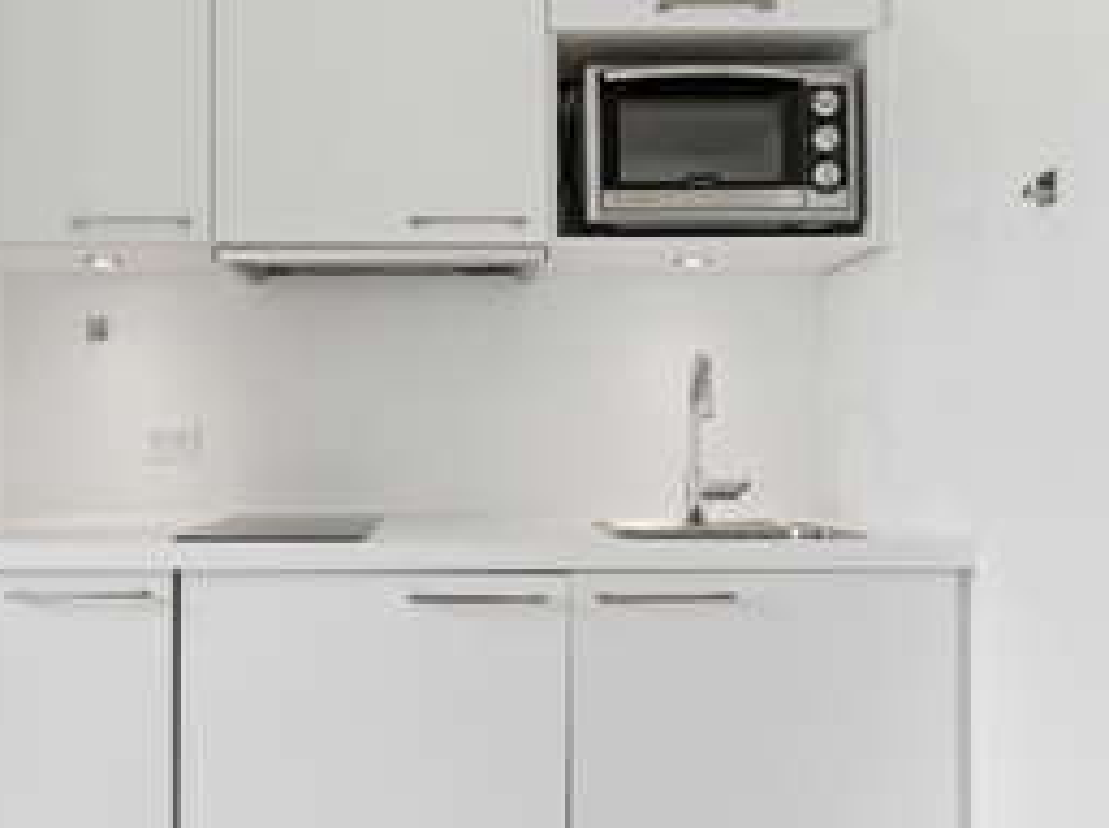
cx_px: 460
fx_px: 1056
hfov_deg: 55.1
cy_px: 431
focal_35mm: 33
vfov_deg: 42.8
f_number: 8
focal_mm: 14
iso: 200
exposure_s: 1/50
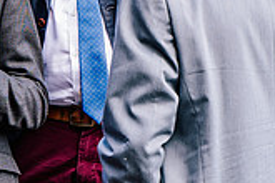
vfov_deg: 5.1
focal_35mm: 270
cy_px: -26
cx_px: -55
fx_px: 2062
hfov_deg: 7.6
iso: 160
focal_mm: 75
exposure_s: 1/160
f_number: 4
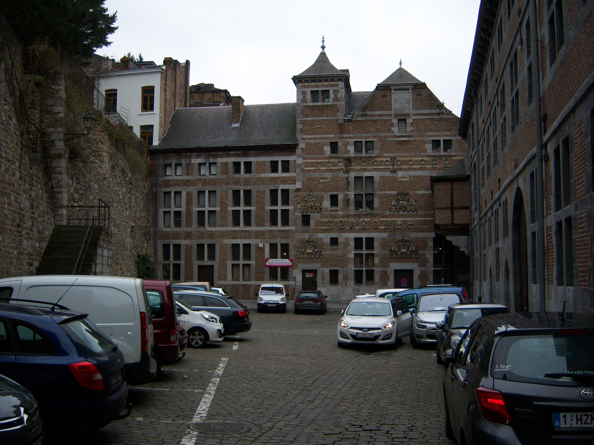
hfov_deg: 51.4
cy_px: 222
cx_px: 297
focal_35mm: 36
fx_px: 618
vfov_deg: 39.7
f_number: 2.8
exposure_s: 1/200
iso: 80
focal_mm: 7.5
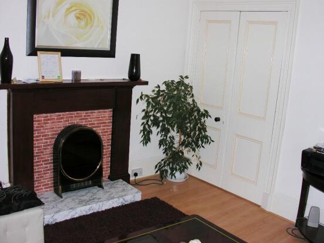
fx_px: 346
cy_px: 116
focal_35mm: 37
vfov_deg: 38.6
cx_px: 166
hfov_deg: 50.1
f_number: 2.8
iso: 50
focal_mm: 8.9
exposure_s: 1/60.1
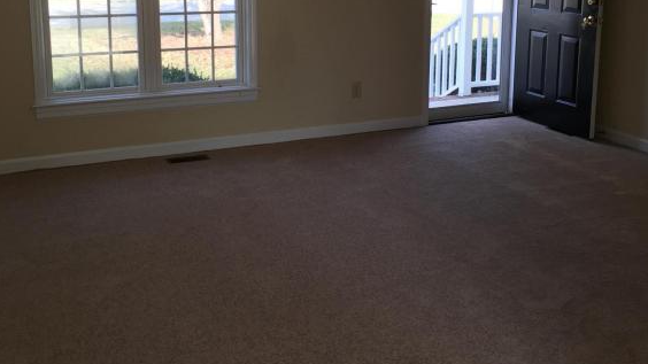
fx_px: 739
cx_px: 327
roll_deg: -0.7
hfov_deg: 47.4
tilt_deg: -9.5
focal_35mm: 43
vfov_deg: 27.1
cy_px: 69
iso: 32
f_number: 2.2
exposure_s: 1/120
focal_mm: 4.15
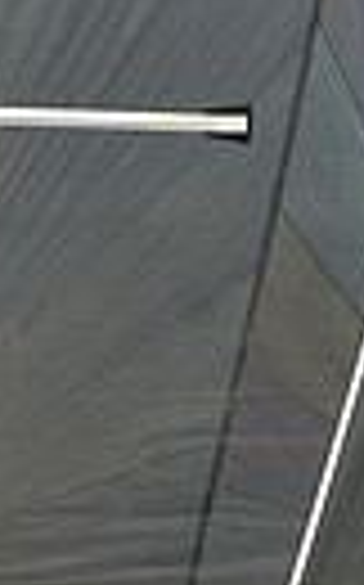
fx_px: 7222
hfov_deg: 2.9
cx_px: 256
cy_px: 569
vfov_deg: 4.6
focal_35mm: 454
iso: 200
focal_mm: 100
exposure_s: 1/1250
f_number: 3.5
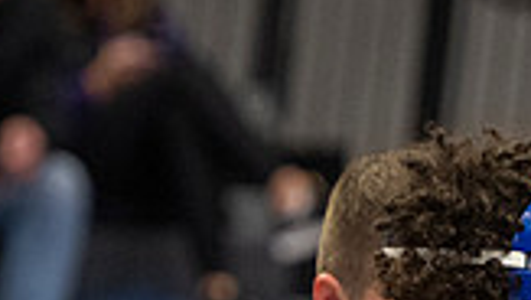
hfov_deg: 2.3
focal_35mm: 938
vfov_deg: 1.3
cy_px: 826
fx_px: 13218
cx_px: 356
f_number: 2.8
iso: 3200
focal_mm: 155
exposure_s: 1/1000
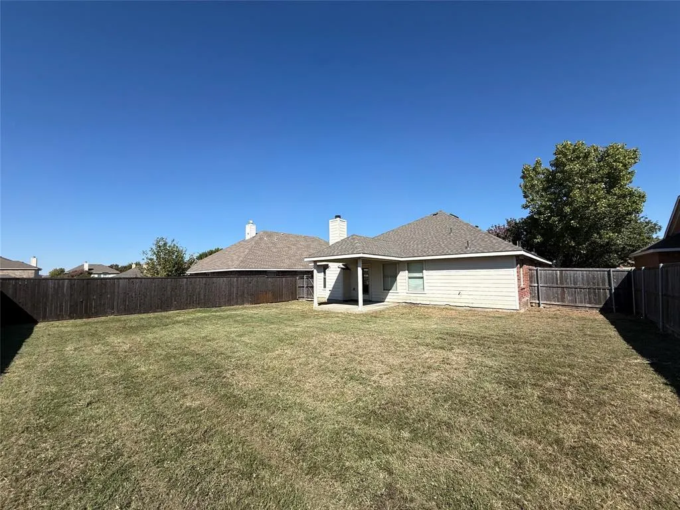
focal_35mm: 14
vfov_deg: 85.7
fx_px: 275
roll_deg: +1.4
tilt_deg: +5.3
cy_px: 255
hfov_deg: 102.1
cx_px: 340
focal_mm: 2.22
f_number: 2.2
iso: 50
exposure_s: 1/2976
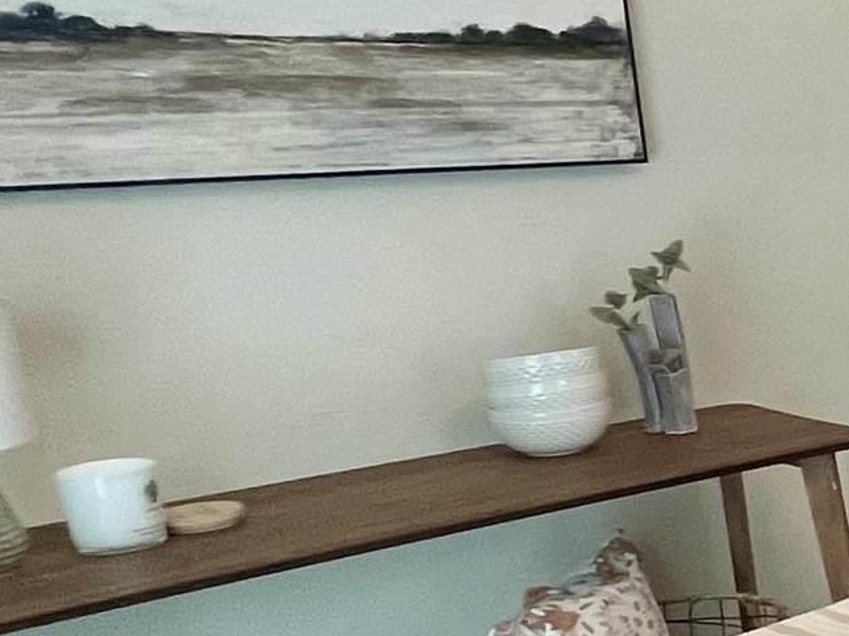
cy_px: 400
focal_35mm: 63
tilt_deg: -13.1
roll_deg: +0.0
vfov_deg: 23.2
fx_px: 1545
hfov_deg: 18.5
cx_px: 1737
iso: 200
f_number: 1.8
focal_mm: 1.57
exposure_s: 1/120
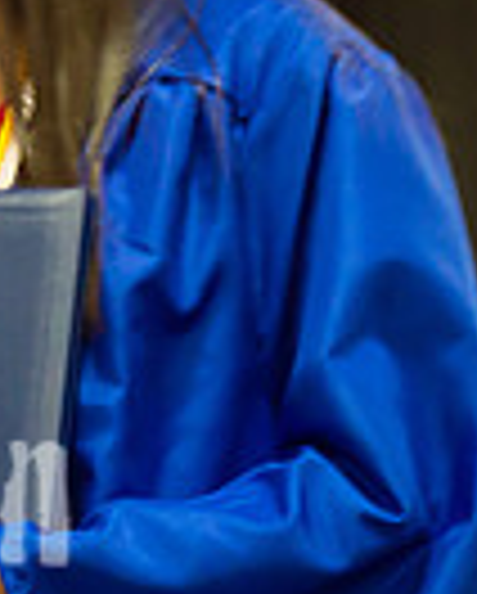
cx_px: -194
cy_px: 338
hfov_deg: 4.3
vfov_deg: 5.4
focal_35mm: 360
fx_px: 6338
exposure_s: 1/25
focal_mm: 50
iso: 400
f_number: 5.6
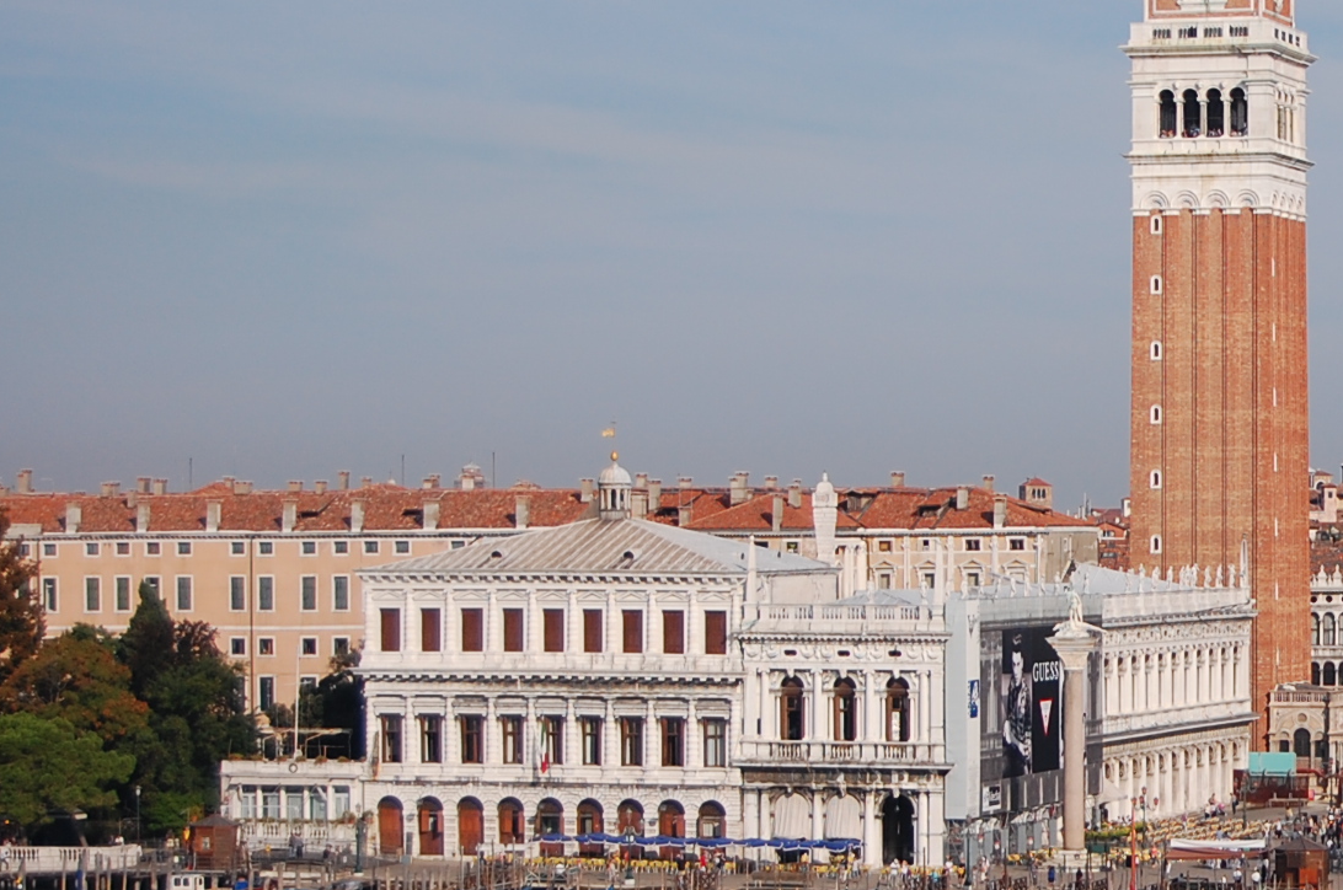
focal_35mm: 124
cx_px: 1347
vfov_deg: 11.0
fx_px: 4618
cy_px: 546
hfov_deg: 16.2
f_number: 5
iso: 200
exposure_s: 1/1600
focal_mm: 40
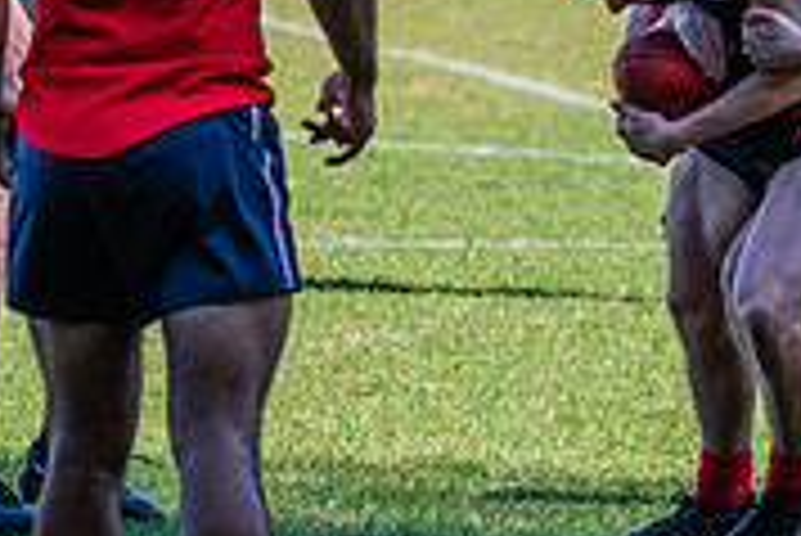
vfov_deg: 2.6
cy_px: 64
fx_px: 12002
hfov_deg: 3.8
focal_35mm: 539
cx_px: 718
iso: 800
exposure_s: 1/1600
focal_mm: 150
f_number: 6.3
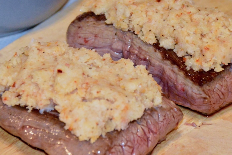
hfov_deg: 7.3
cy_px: 61
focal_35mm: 284
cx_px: 114
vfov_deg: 4.8
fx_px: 1829
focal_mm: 130
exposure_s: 1/80
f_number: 9
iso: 6400
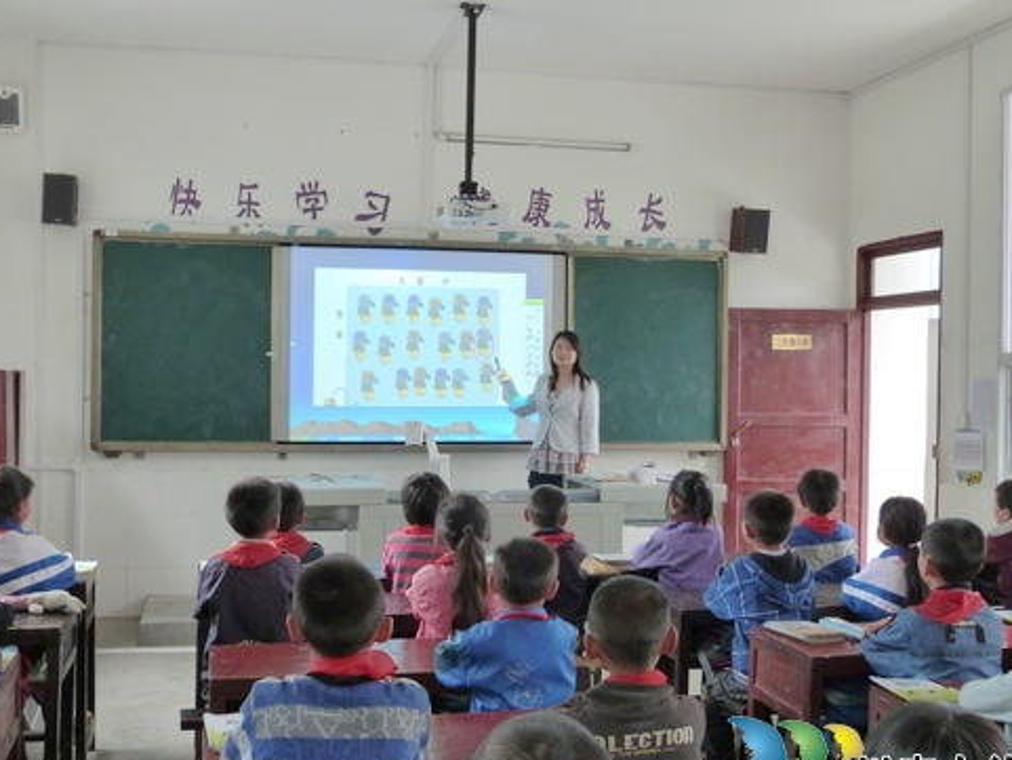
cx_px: 482
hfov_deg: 46.8
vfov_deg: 36.0
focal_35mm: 40
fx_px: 1170
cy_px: 400
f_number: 3
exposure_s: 1/60
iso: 400
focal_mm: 6.2
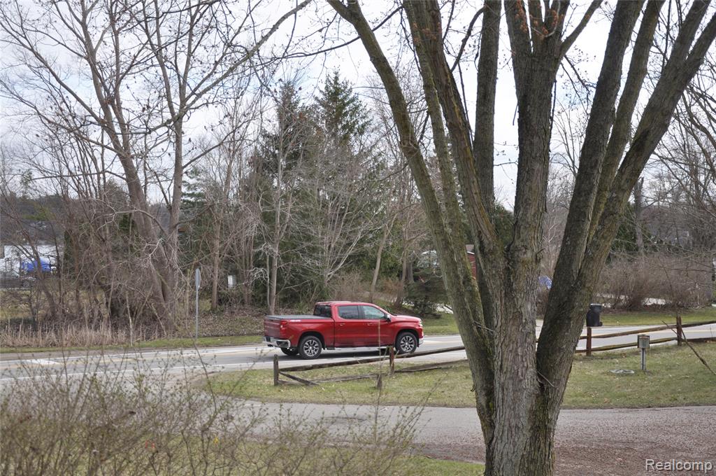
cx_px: 358
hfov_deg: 35.1
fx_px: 1132
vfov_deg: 23.7
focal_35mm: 57
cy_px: 238
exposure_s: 1/1000
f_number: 4.5
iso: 200
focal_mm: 38
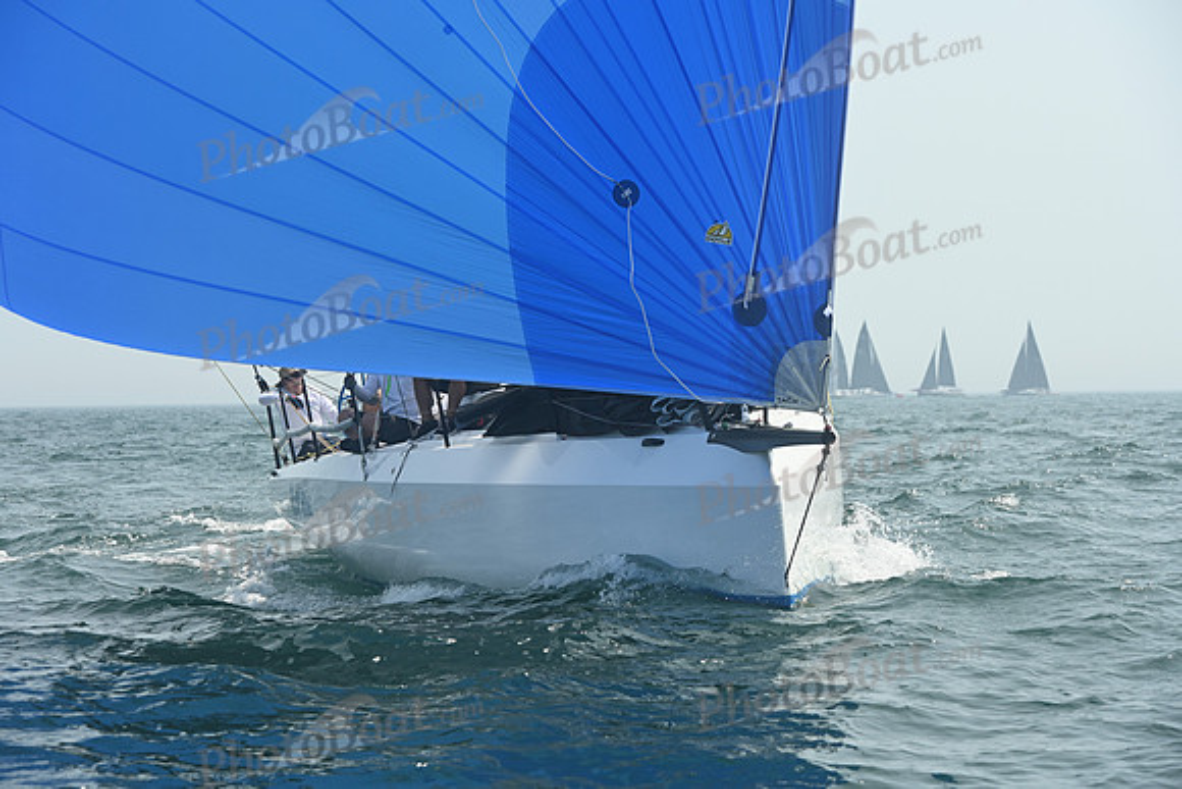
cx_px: 591
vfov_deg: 11.2
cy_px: 394
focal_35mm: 122
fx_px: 4006
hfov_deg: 16.8
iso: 320
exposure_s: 1/1250
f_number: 7.1
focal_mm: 122
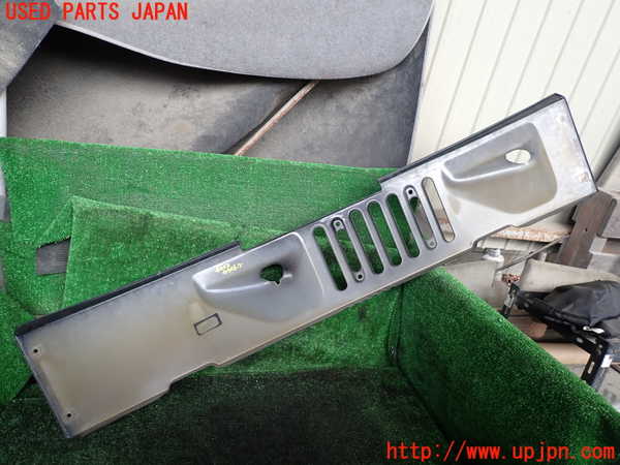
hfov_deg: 69.4
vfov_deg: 54.9
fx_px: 448
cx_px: 310
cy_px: 232
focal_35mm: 25
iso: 100
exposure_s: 1/100
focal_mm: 4.5
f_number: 2.8
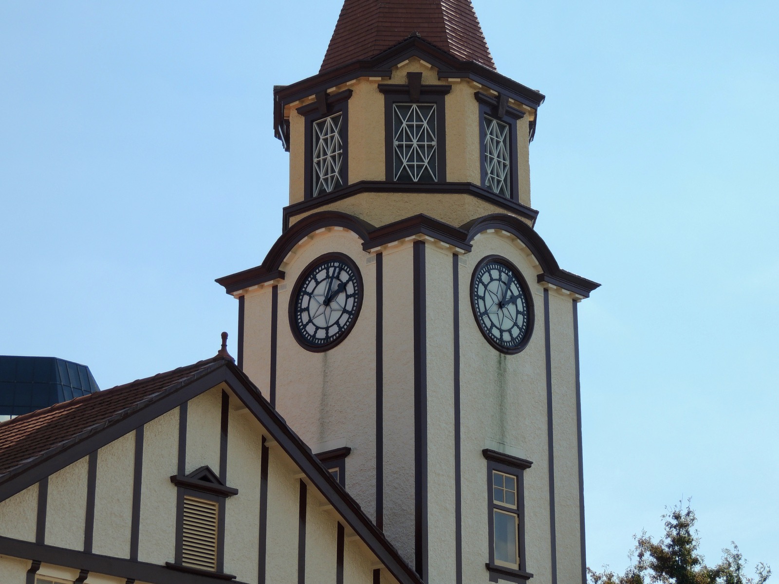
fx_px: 2250
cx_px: 390
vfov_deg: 14.8
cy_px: 292
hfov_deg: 19.6
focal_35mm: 100
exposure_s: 1/1000
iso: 100
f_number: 4.1
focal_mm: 17.8
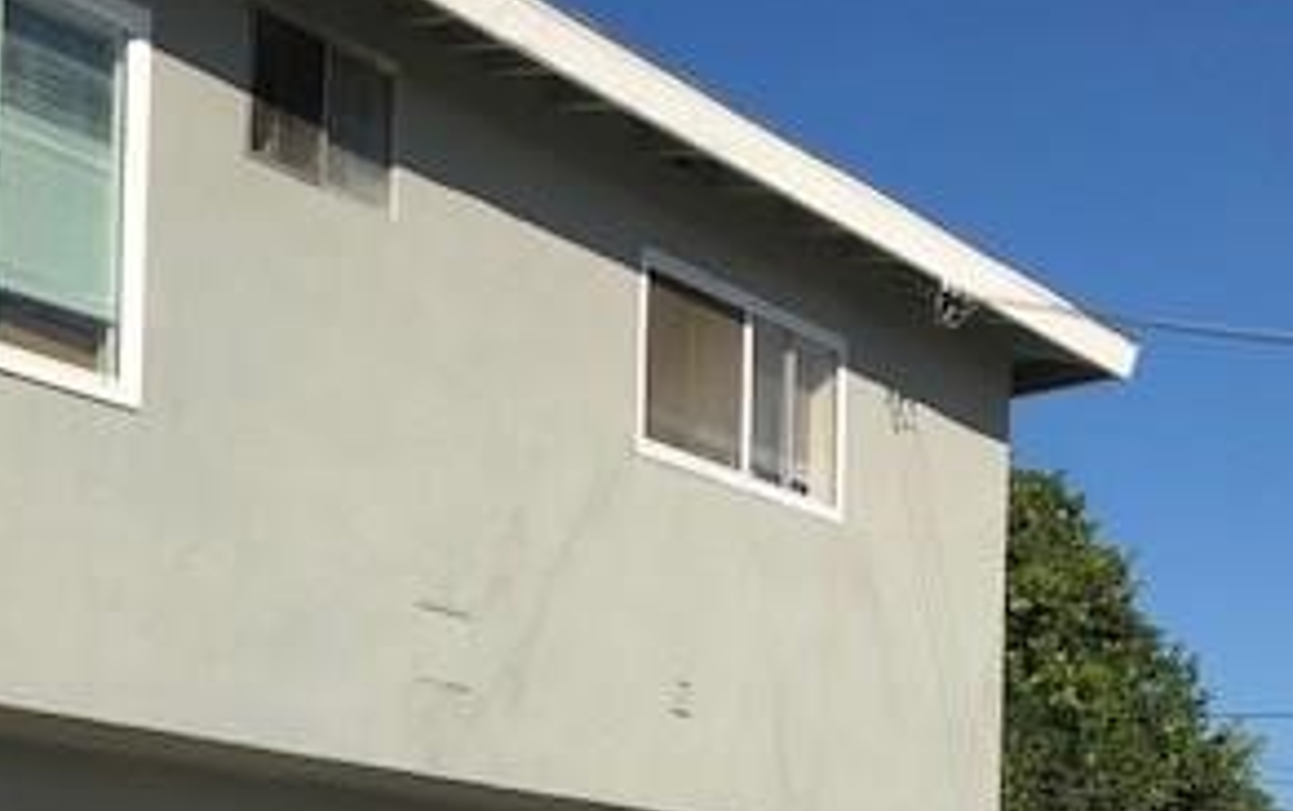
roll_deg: -0.7
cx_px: 22
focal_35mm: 65
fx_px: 2292
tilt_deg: -0.3
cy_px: 1037
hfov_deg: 29.6
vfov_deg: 18.7
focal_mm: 4
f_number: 1.8
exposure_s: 1/3040
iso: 25
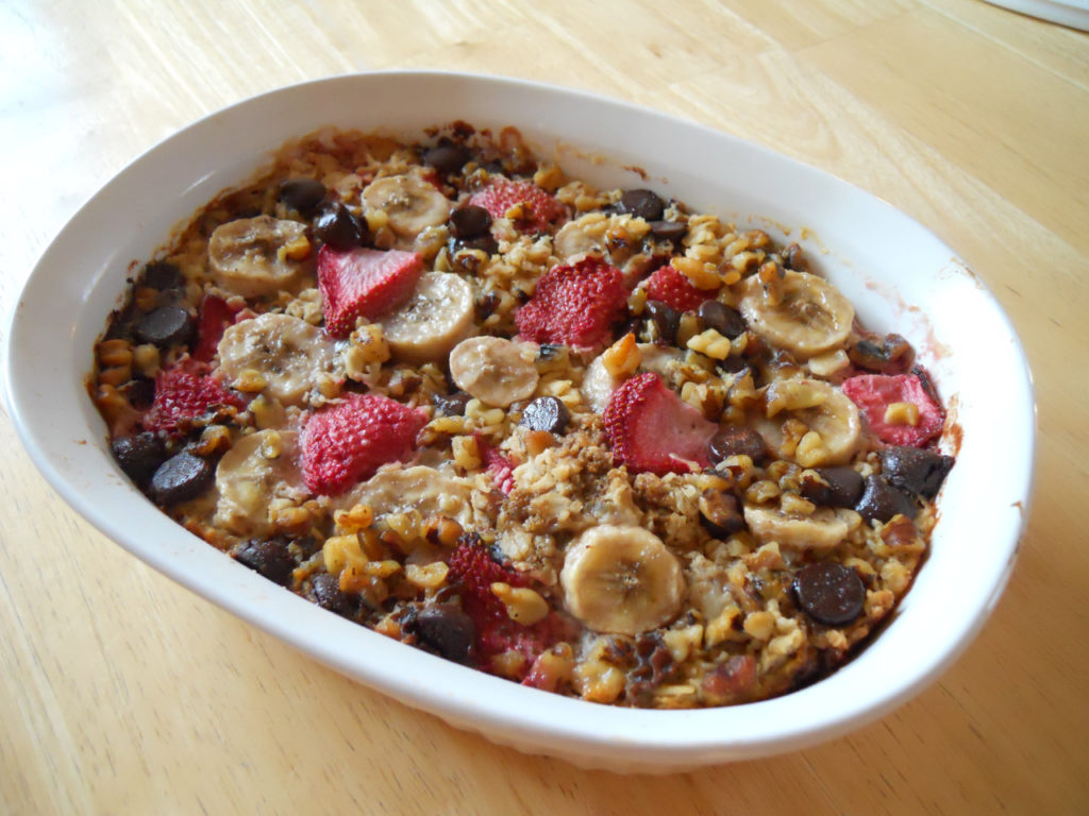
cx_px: 544
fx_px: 881
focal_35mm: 28
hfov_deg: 63.4
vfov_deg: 49.7
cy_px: 408
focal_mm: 5
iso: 800
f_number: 2.7
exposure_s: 1/80
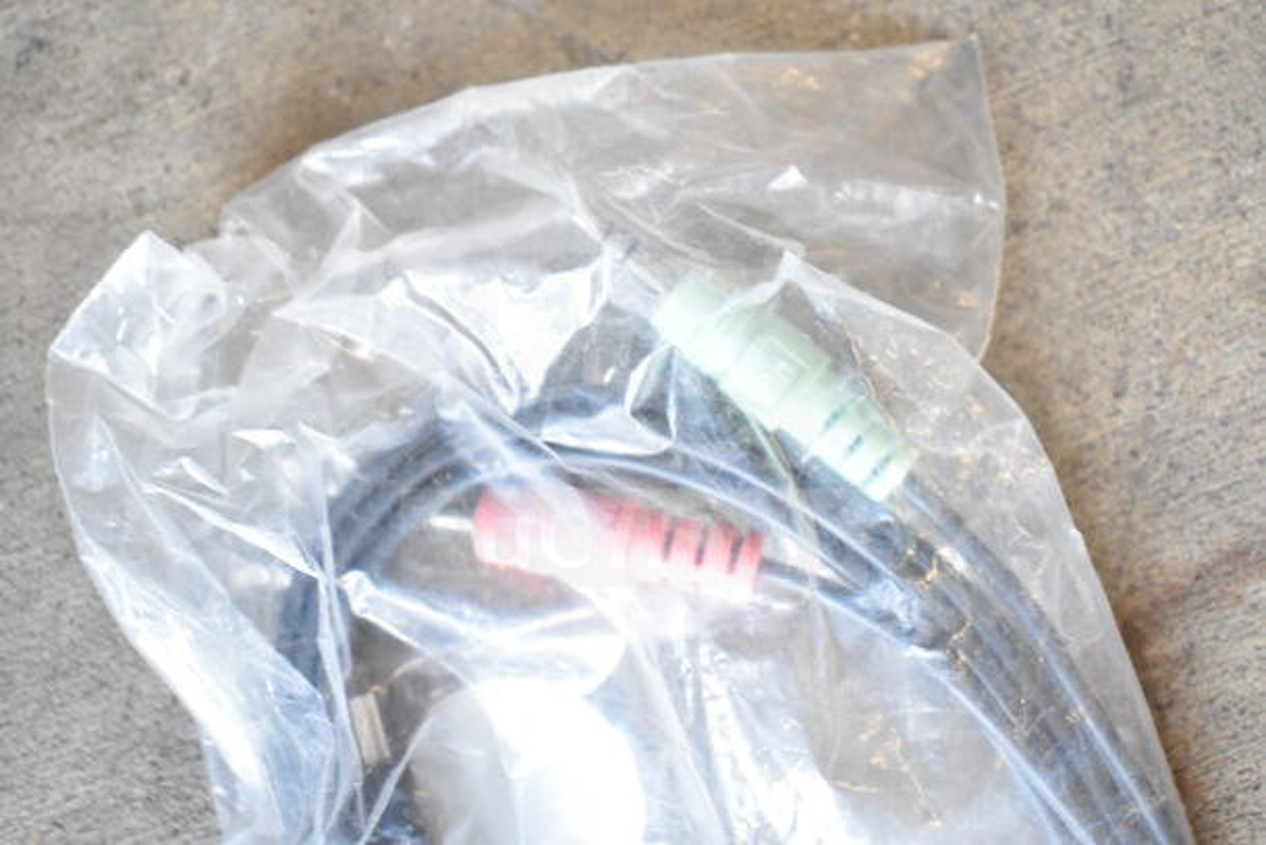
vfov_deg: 29.9
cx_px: 633
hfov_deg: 43.6
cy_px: 422
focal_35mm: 45
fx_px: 1583
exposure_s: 1/80
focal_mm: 30
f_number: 4.2
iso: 1600
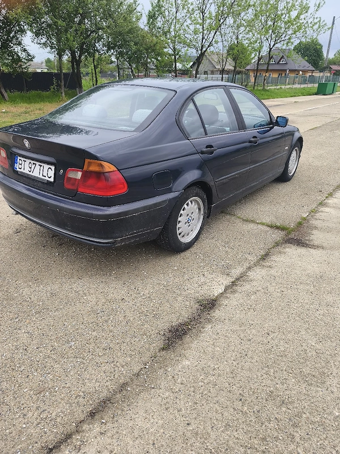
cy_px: 227
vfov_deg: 73.9
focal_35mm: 23
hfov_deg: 58.9
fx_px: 301
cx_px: 170
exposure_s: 1/333
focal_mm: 6.18
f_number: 1.65
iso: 50
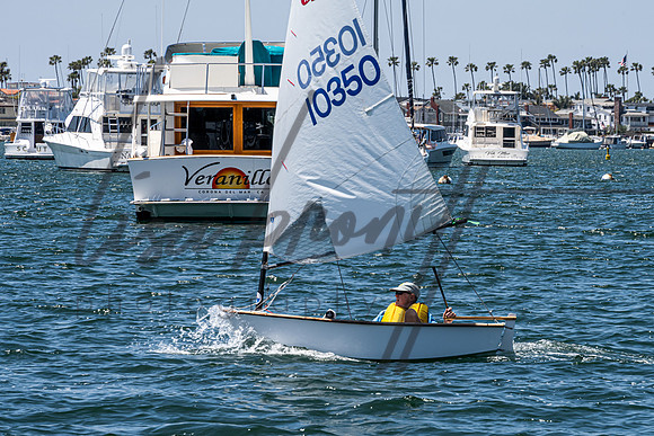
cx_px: 399
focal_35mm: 273
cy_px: 298
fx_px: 4965
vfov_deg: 5.0
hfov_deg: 7.5
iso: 250
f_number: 18
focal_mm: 200
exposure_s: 1/200
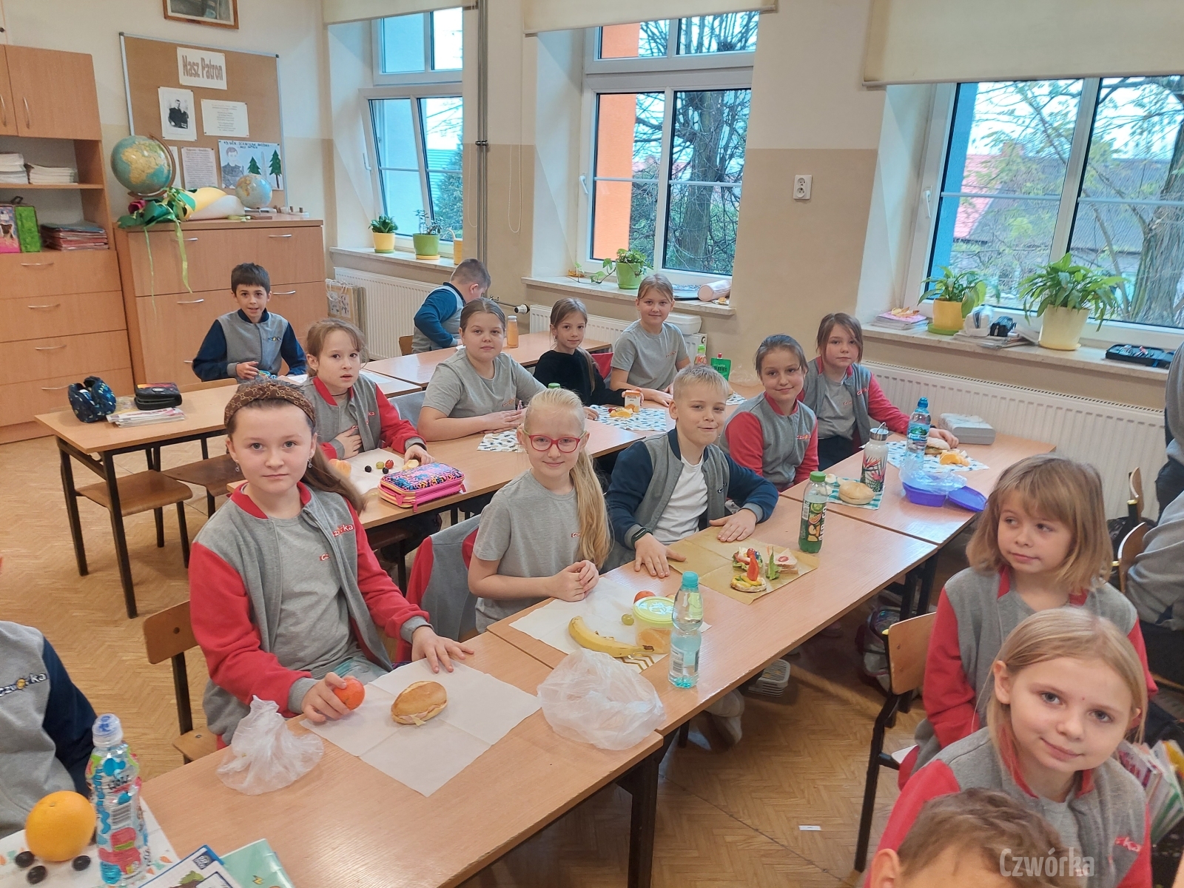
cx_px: 592
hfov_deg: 71.6
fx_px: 821
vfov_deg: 56.8
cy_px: 444
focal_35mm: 24
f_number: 1.8
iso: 160
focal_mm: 5.23
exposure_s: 1/50
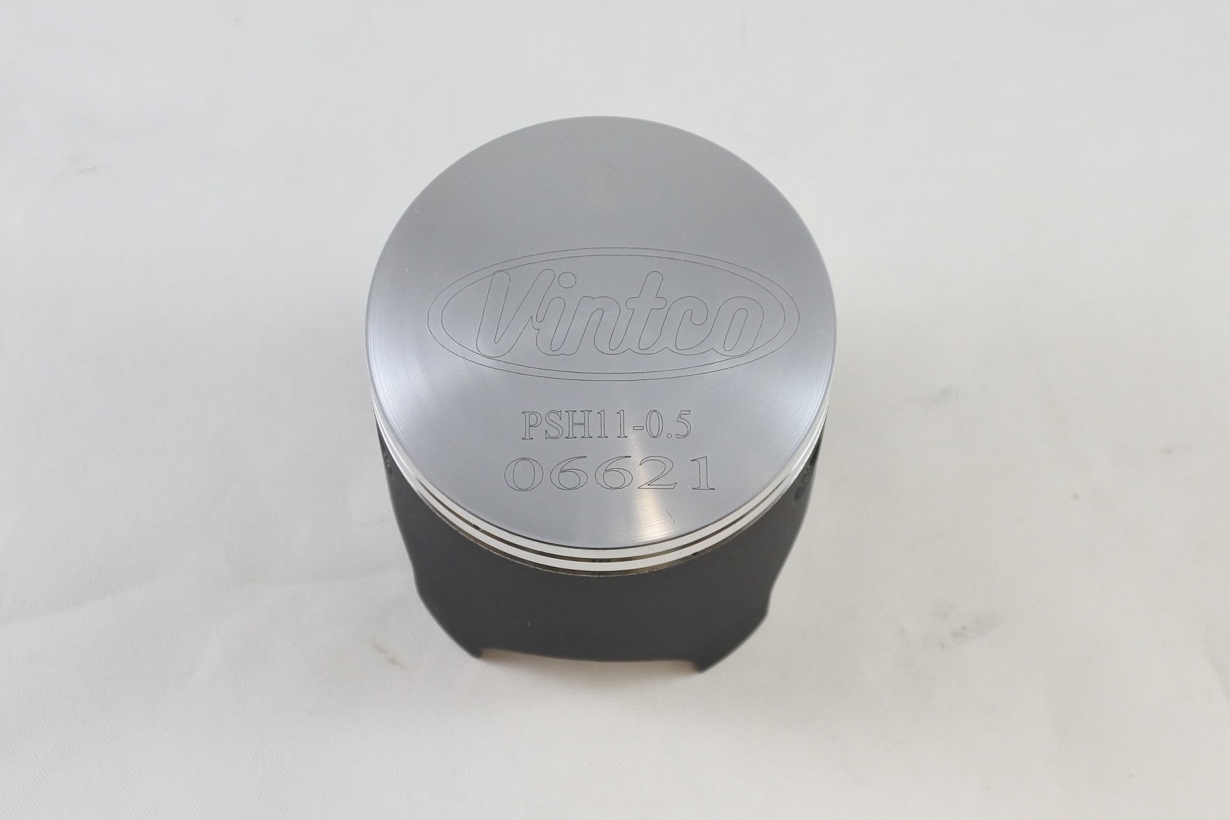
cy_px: 410
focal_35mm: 45
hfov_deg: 43.6
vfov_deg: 29.9
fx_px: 1538
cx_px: 615
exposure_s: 1/125
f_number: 4.5
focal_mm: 16.8
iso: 450
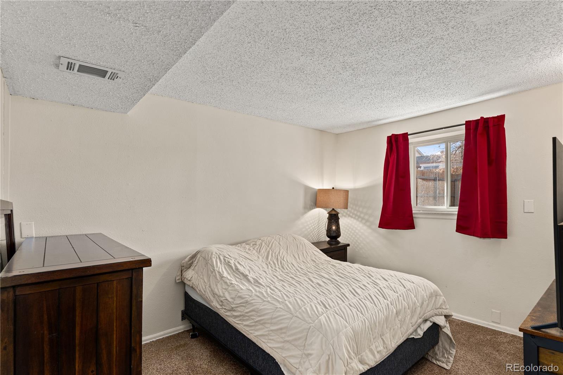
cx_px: 282
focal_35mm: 18
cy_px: 188
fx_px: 281
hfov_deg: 90.0
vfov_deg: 67.4
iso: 800
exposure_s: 1/1.67
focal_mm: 18
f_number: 8
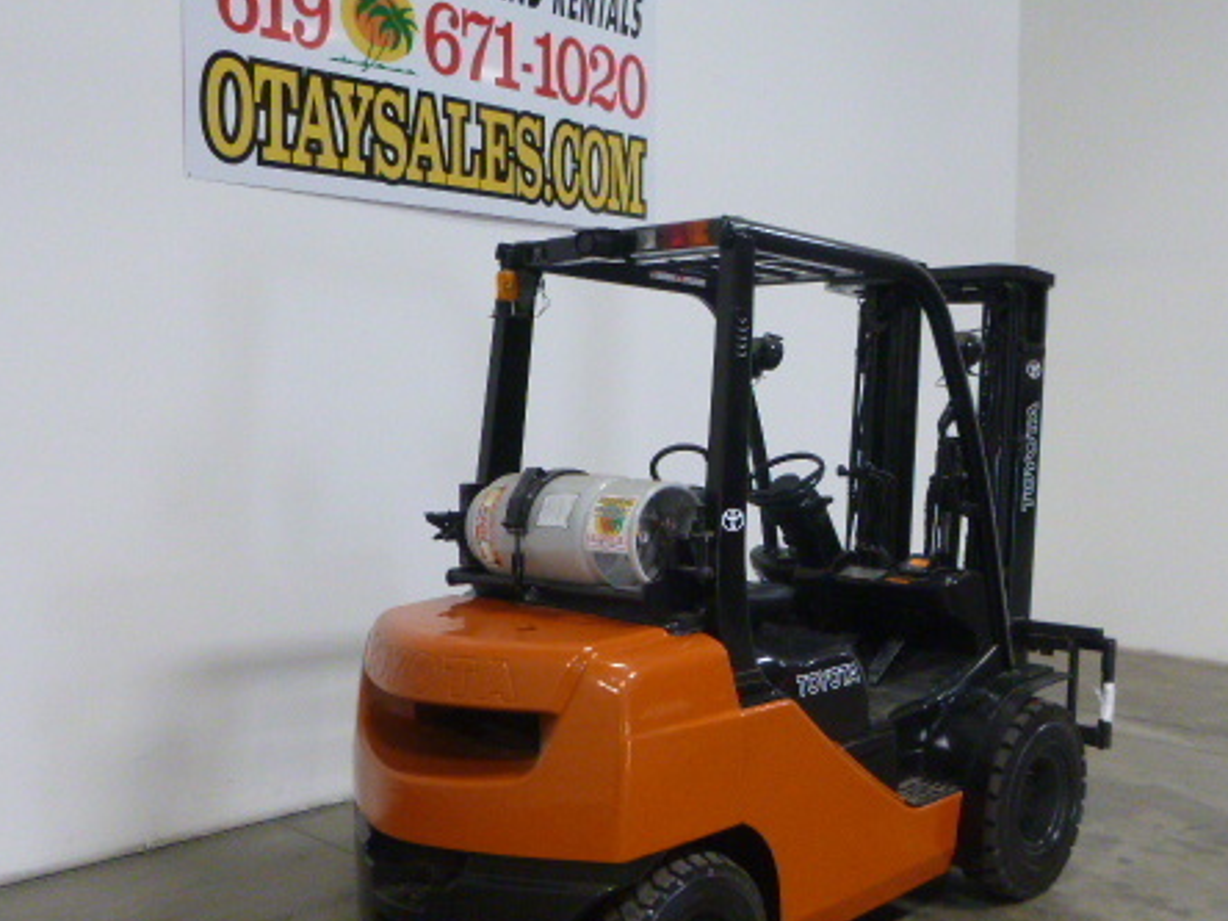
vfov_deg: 39.7
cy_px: 476
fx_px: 1277
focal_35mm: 36
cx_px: 686
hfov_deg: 51.2
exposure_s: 1/20
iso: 400
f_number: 3.9
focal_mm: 4.5
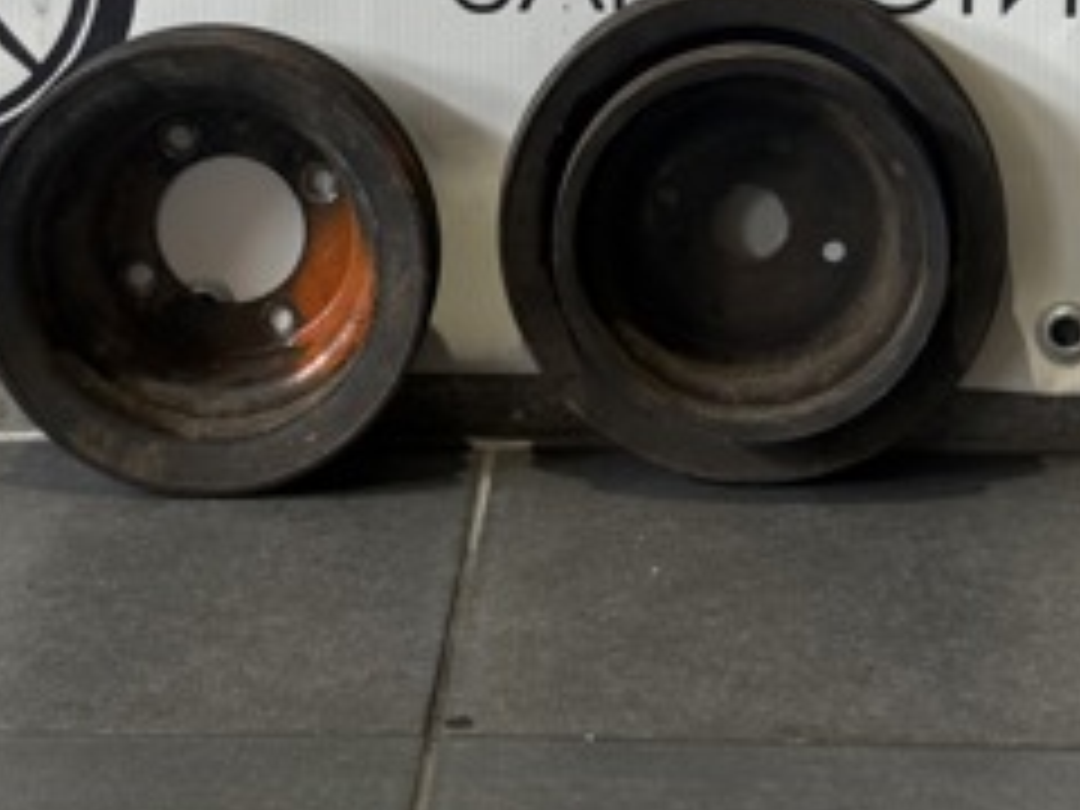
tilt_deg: -8.8
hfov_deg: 20.4
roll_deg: -0.2
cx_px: 524
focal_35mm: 96
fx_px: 2995
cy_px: -63
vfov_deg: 15.0
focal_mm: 6.76
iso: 80
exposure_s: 1/100
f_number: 1.78
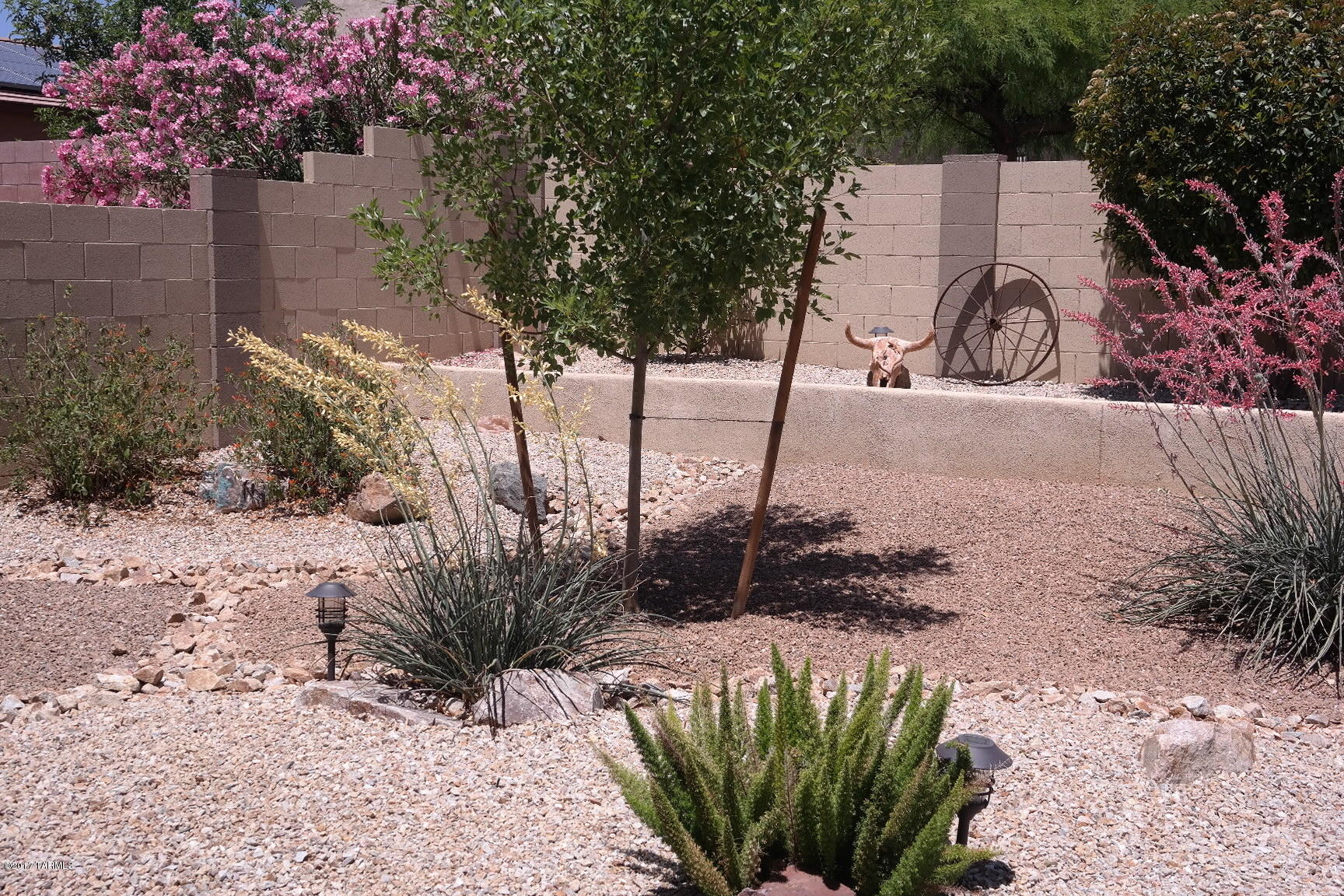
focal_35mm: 43
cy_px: 448
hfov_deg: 45.4
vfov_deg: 31.2
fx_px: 1605
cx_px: 672
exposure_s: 1/180
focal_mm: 28
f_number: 7.1
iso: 100
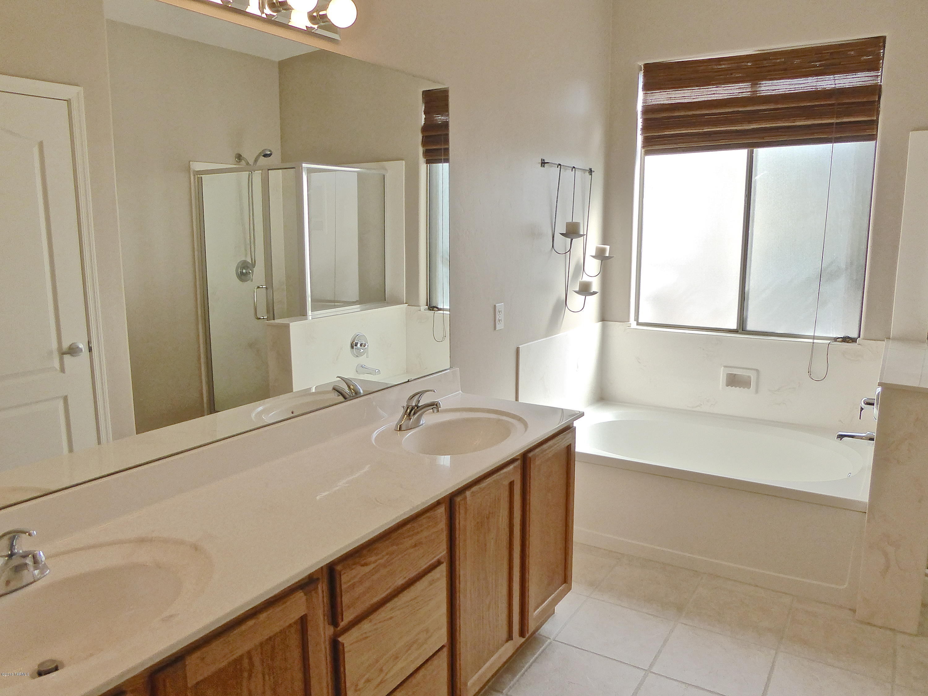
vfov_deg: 54.9
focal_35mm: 25
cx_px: 464
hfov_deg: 69.4
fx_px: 670
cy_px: 348
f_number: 3.3
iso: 200
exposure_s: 1/200
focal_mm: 4.3
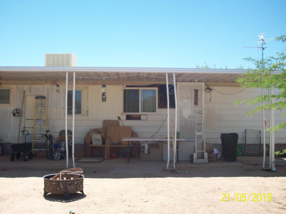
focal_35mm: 39
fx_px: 322
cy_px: 106
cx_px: 143
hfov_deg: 47.9
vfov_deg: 36.8
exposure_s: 1/218
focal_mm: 6.2
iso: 80
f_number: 5.6
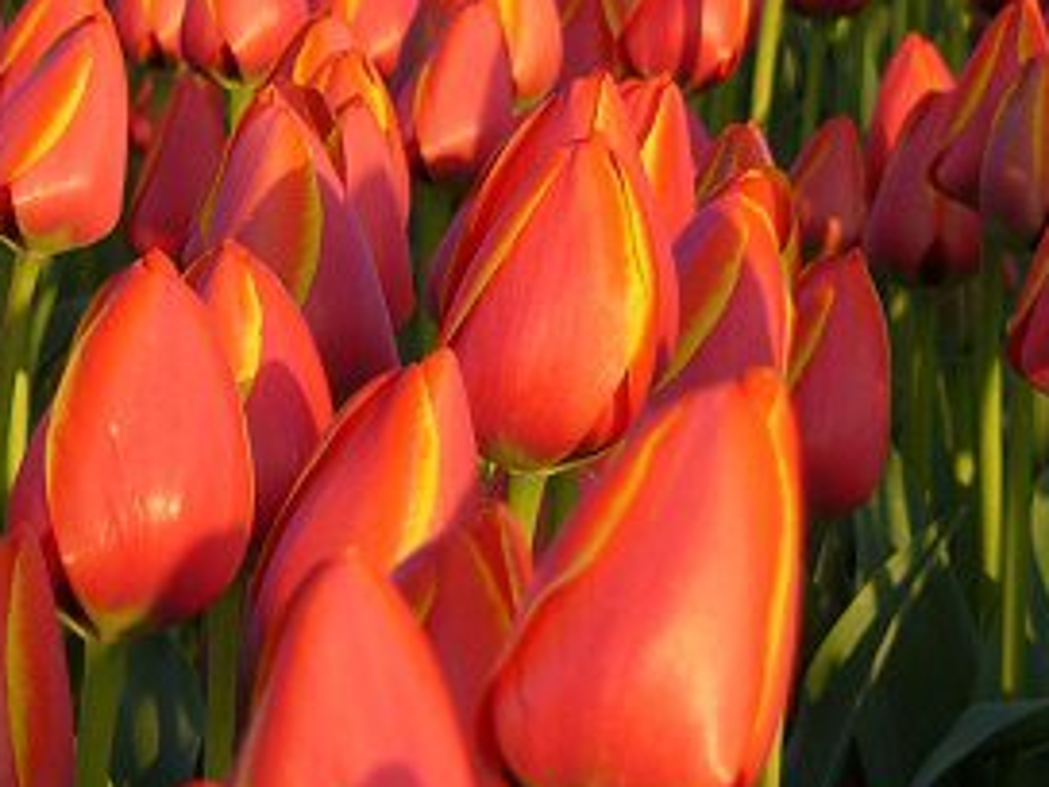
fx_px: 8334
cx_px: 309
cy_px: 299
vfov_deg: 5.4
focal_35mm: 275
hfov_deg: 7.2
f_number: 4
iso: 50
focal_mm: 17.8
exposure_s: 1/200
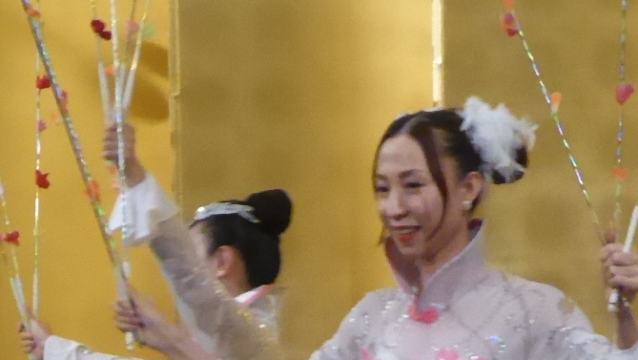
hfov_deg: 8.6
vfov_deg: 4.9
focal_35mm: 250
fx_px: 4231
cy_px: 392
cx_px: 401
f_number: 4.2
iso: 800
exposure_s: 1/80
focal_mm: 10.3
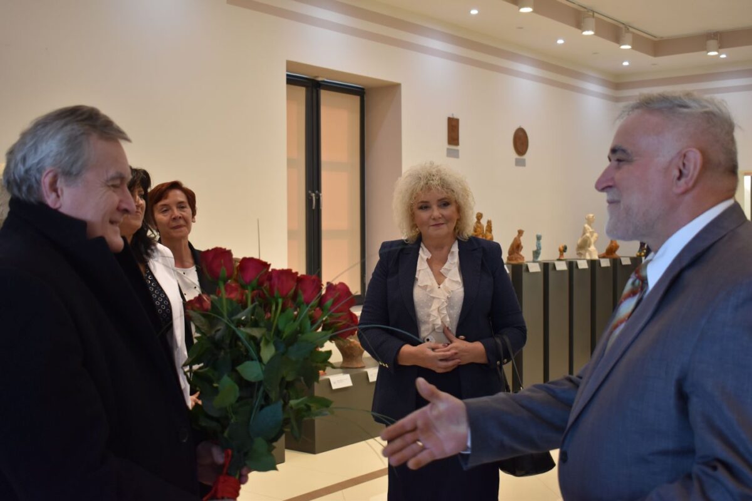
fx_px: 940
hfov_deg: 43.6
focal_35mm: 45
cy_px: 250
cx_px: 376
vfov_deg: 29.9
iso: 720
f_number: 4.2
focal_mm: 30
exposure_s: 1/60
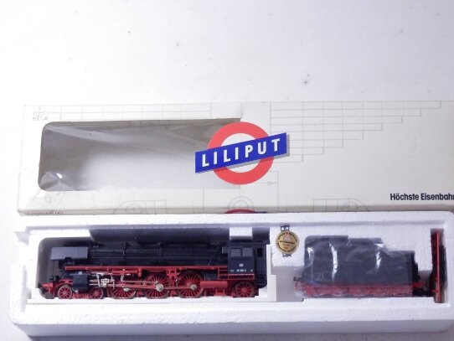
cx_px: 237
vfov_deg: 20.2
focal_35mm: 73
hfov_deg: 26.7
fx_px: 958
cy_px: 188
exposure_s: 1/160
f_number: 4.4
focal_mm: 11.9
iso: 640
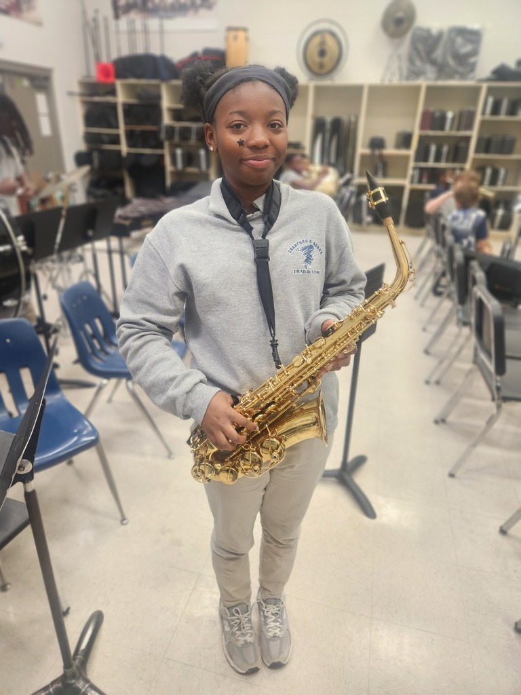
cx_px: 260
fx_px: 462
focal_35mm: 23
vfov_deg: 73.9
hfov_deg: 58.9
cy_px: 348
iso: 320
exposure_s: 1/120
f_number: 1.8
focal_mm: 5.4
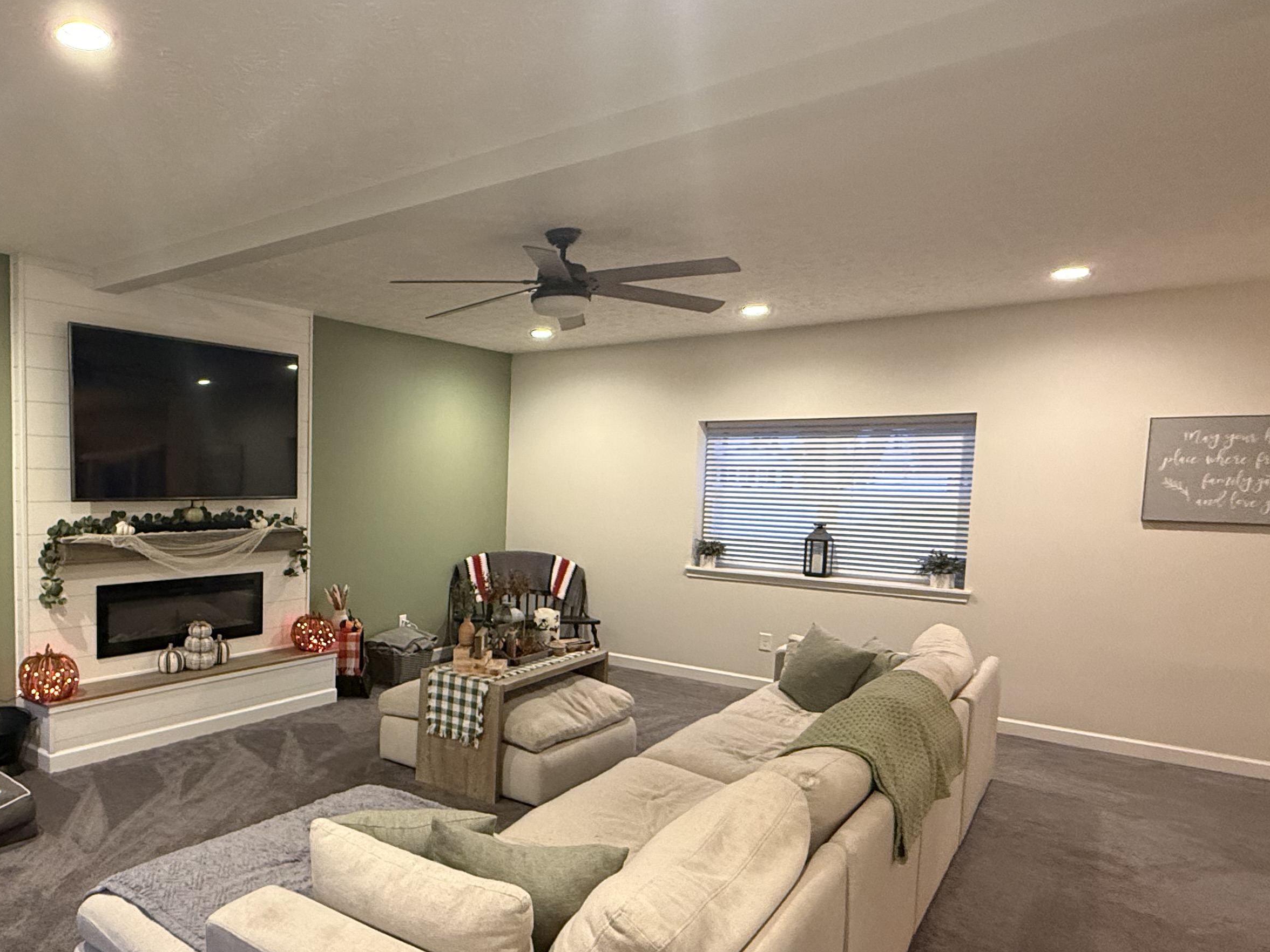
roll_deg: -0.8
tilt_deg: -4.0
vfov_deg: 56.6
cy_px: 545
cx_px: 332
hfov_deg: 67.5
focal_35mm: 24
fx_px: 881
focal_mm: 2.22
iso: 500
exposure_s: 1/60
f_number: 2.2
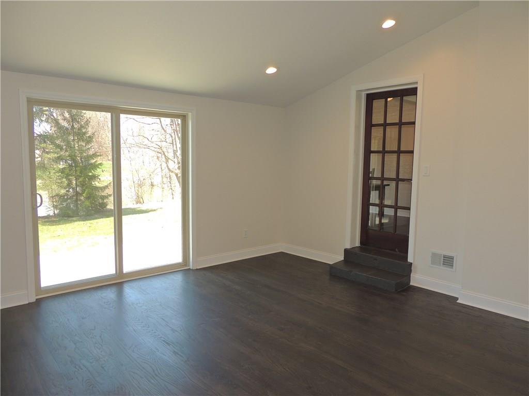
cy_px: 198
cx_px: 264
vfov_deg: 56.8
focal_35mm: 24
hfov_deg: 71.6
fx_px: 367
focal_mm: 4.3
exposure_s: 1/60
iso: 100
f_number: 3
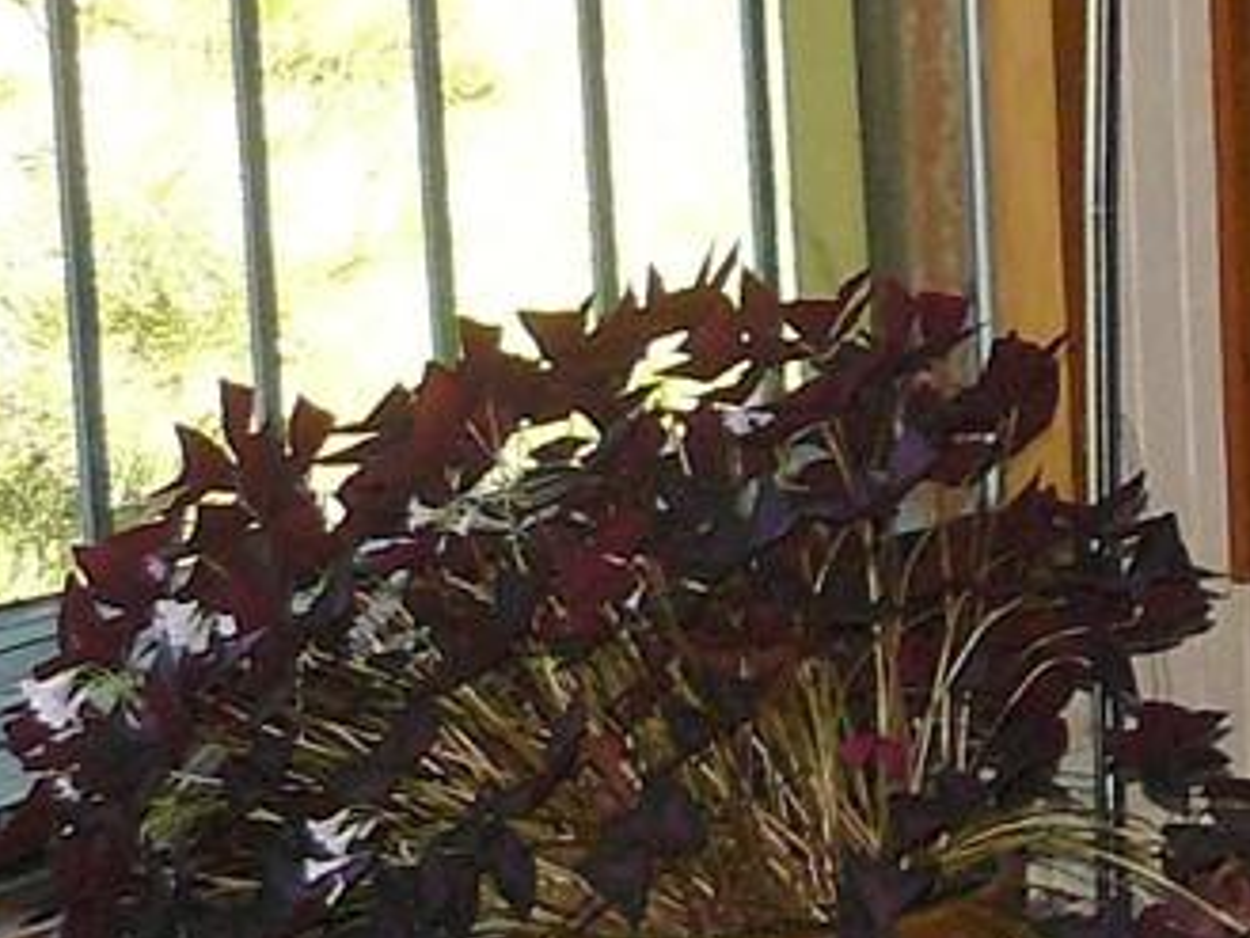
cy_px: -103
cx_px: 2846
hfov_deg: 10.1
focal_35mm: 175
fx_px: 6322
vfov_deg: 8.4
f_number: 3.2
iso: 160
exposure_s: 1/40
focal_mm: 6
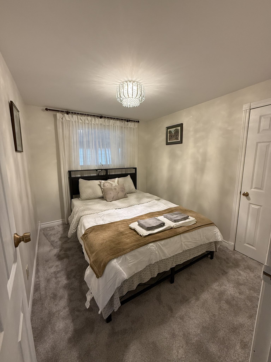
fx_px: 146
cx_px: 136
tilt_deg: -8.8
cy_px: 181
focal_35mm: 14
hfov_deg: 85.7
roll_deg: +0.4
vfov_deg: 102.1
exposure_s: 1/60
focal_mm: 2.22
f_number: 2.2
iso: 200
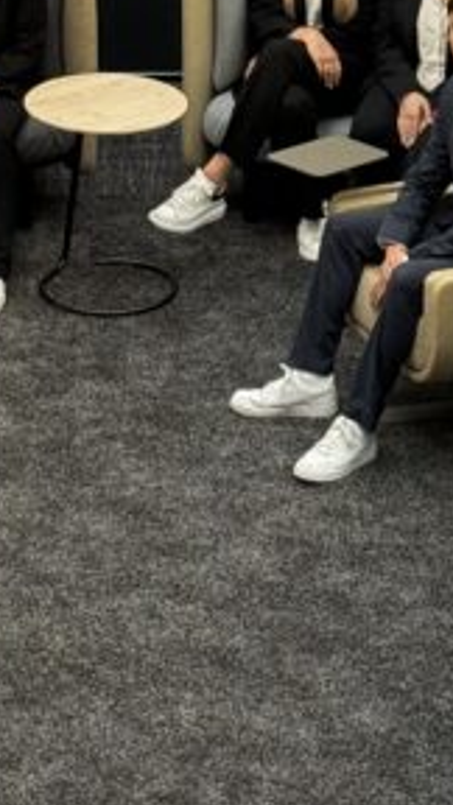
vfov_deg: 11.5
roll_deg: +0.0
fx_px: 3972
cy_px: 89
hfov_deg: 6.5
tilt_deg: -20.4
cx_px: 185
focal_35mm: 186
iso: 125
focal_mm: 6.76
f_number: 1.78
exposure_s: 1/54
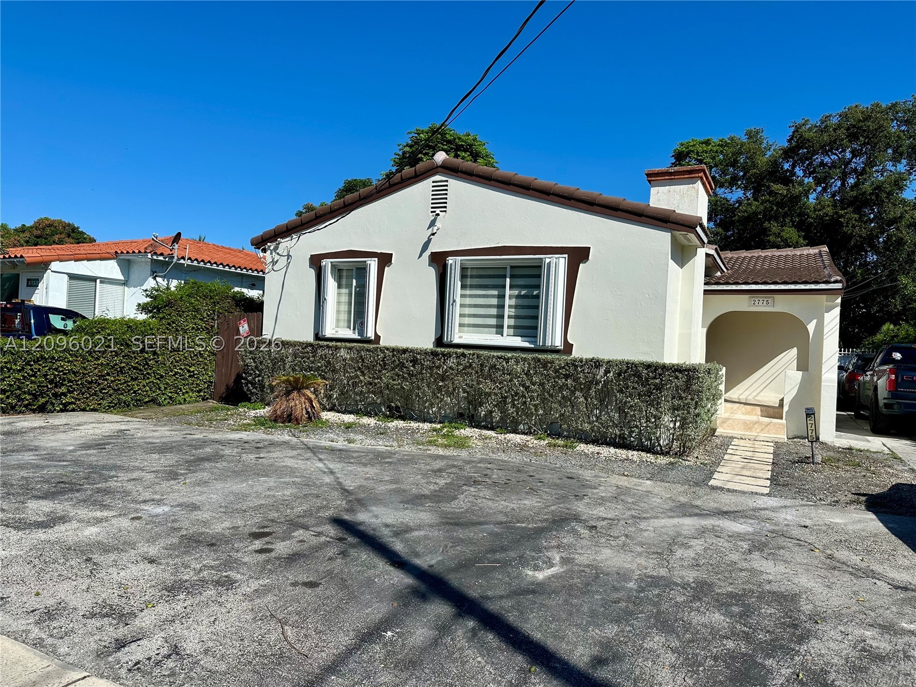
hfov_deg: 71.6
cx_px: 458
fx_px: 635
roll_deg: -2.9
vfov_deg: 56.8
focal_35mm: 24
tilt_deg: +0.4
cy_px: 344
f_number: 1.78
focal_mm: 6.86
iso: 80
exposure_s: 1/7576
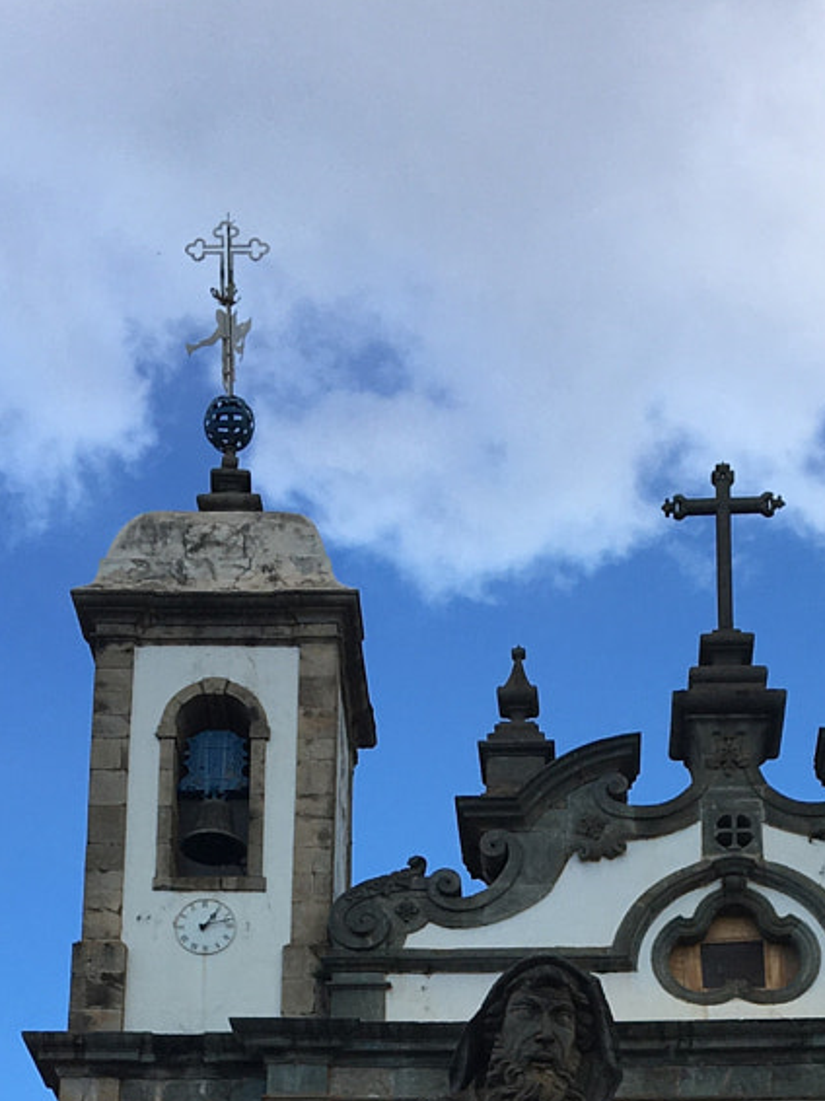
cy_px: 1360
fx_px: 2608
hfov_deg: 17.9
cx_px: 539
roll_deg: +1.0
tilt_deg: +17.8
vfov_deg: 21.9
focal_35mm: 82
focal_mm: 4.15
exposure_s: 1/769
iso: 25
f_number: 2.2
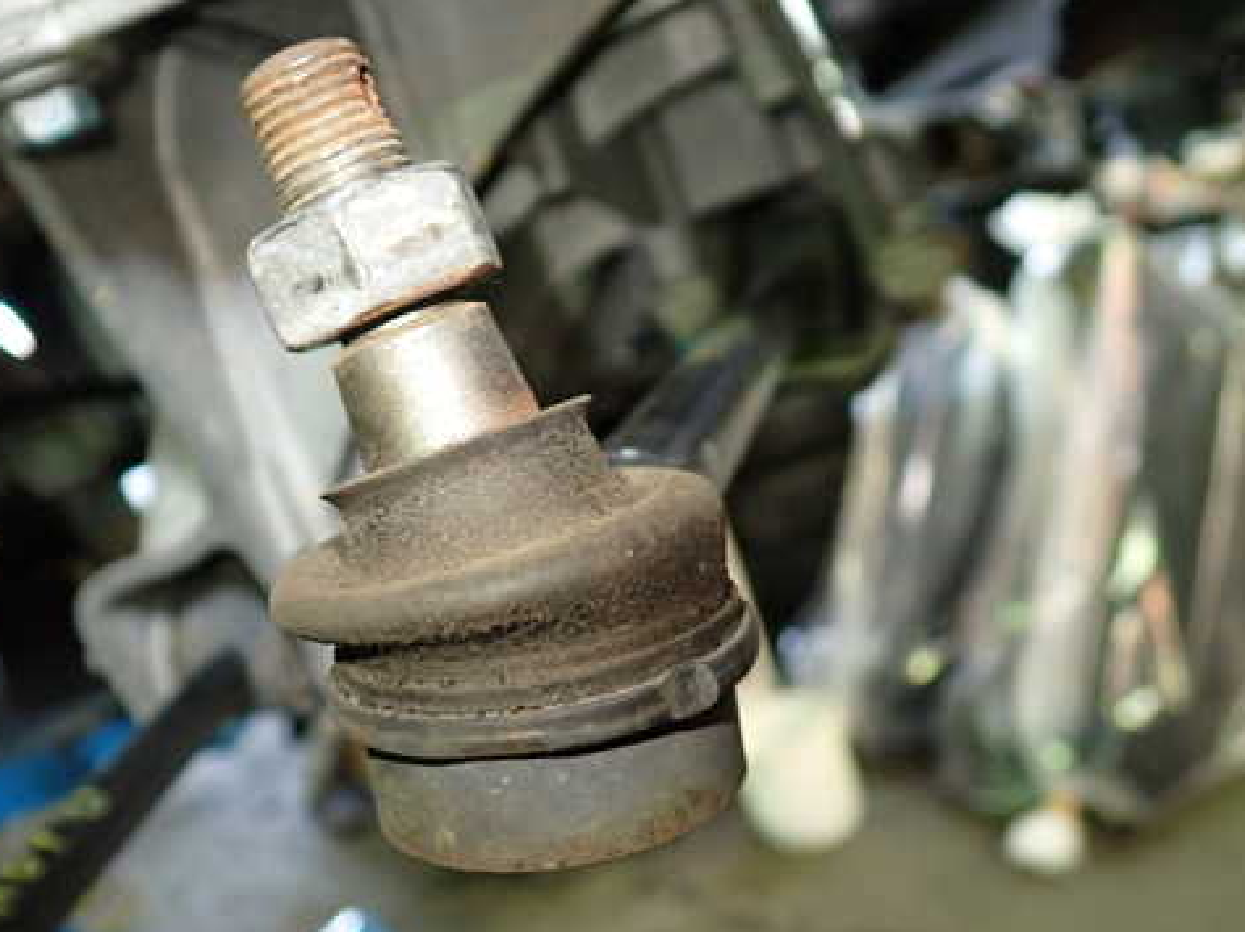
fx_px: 1366
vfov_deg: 37.7
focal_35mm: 38
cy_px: 499
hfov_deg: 48.7
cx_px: 496
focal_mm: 5.4
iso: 250
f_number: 2.3
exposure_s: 1/30
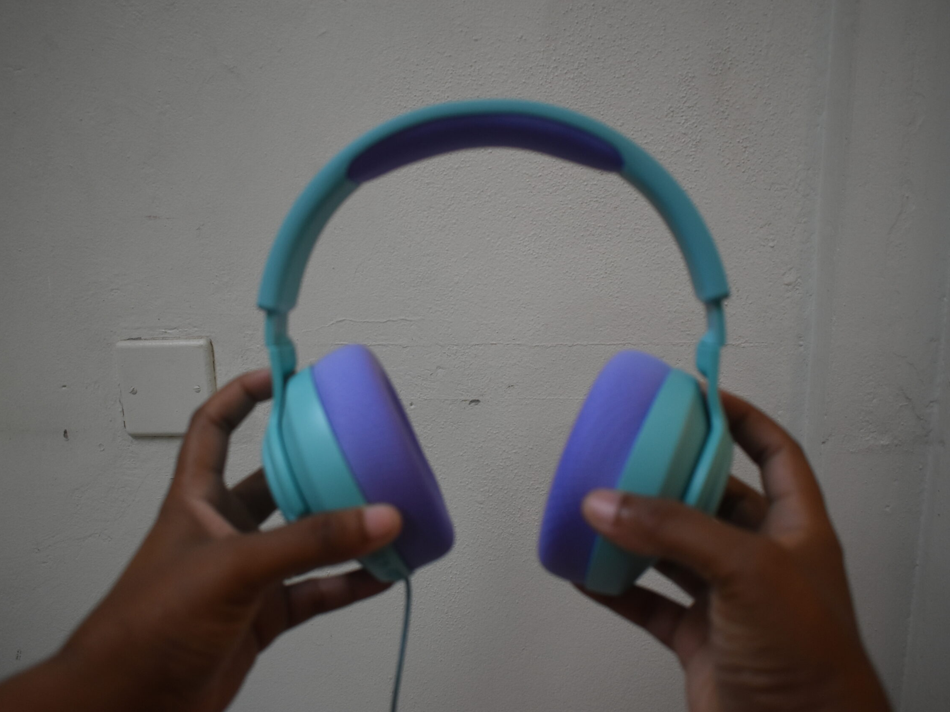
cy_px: 362
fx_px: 906
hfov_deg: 55.3
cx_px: 437
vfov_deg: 42.9
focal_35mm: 33
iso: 800
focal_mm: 20
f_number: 3.5
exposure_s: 1/125
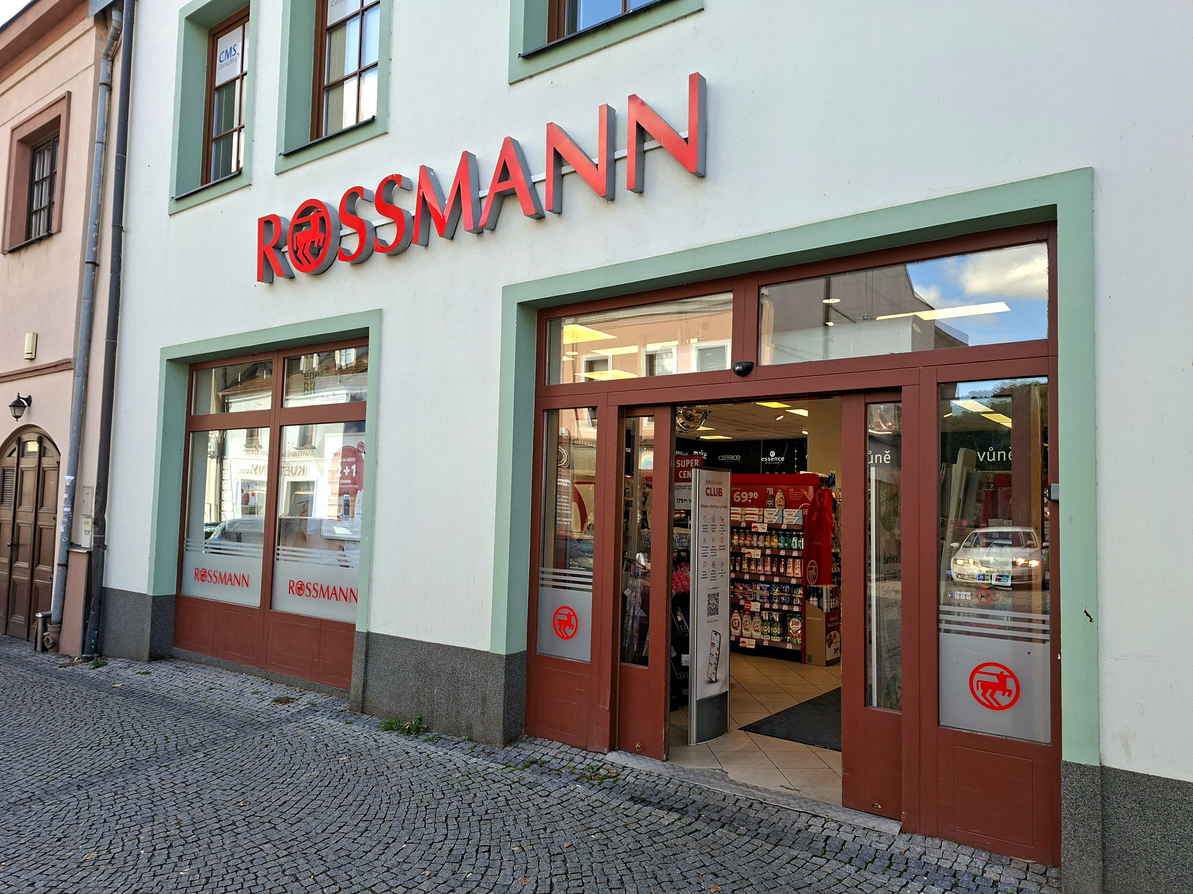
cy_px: 447
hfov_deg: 73.9
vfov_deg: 58.9
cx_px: 596
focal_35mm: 23
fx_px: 793
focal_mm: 5.54
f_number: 1.8
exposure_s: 1/208
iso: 50
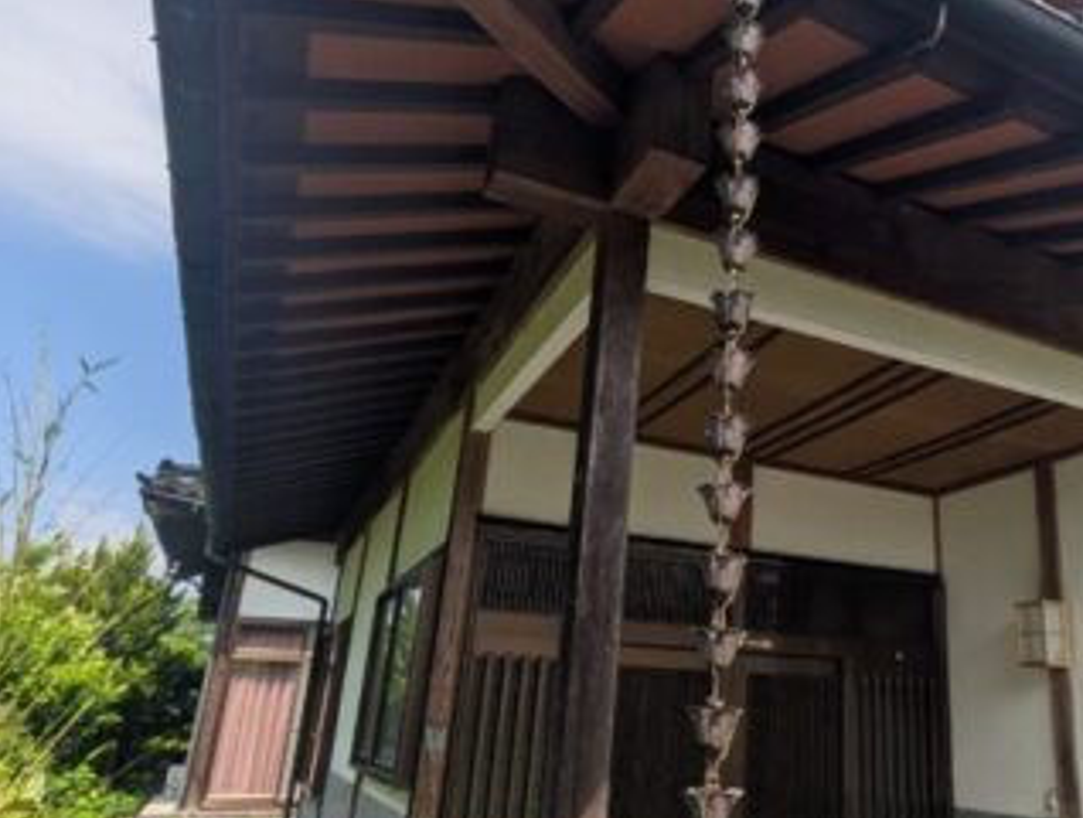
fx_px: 815
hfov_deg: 64.5
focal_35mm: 26
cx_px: 763
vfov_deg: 53.2
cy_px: 419
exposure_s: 1/2439
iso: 55
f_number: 1.7
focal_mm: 2.02
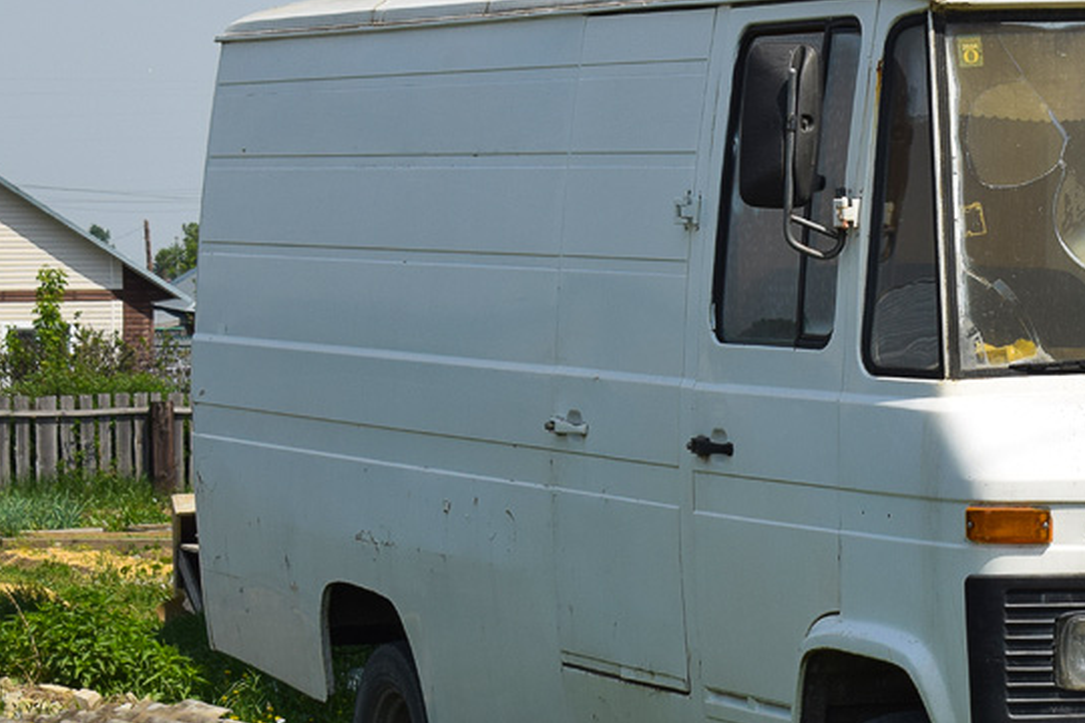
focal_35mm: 160
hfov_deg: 12.7
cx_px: 1081
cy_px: 353
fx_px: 4822
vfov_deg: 8.6
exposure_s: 1/400
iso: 200
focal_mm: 48
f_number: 10
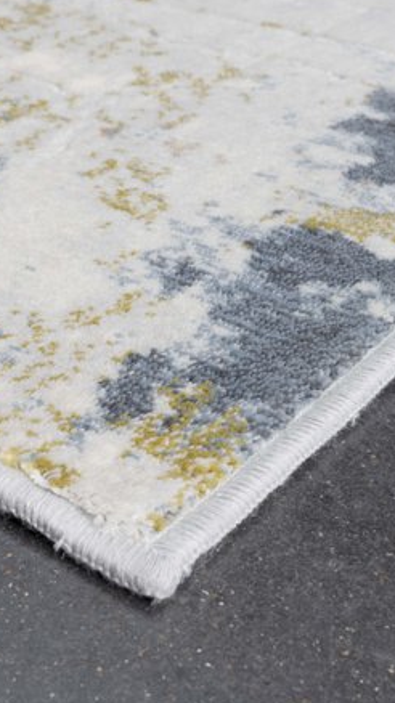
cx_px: 106
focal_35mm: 67
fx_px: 1249
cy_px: 343
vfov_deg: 31.4
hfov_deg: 17.9
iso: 64
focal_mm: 35
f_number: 16
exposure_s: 1/1.67
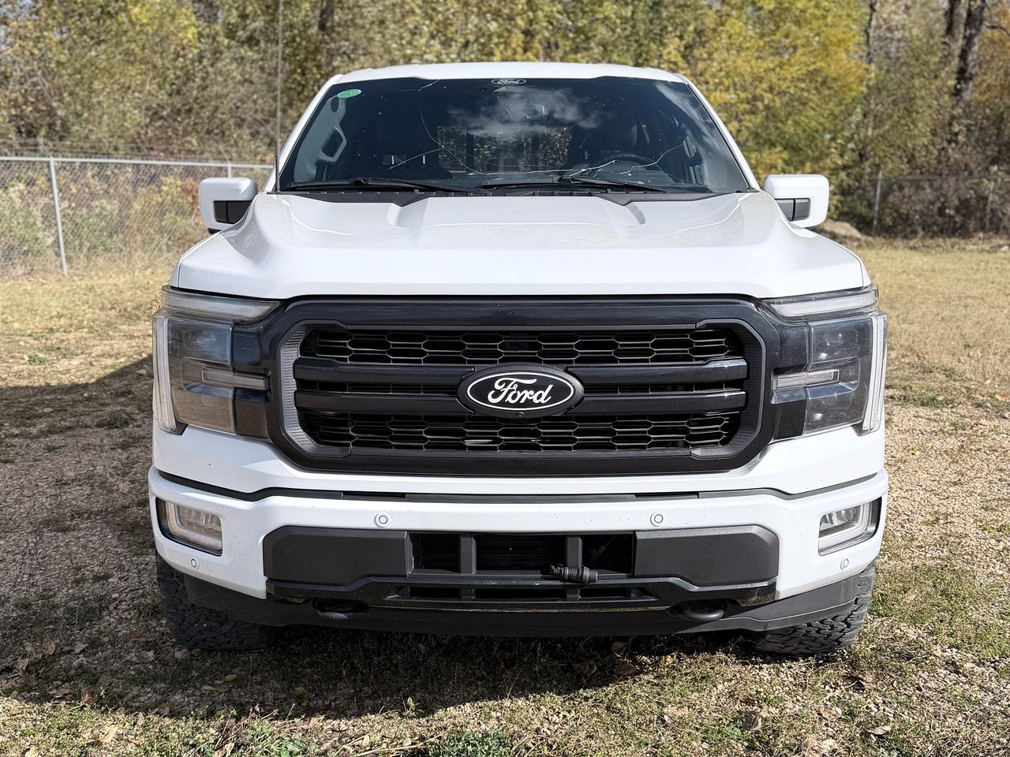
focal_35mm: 24
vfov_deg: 56.8
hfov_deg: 71.6
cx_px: 505
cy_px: 378
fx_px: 700
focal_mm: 6.76
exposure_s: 1/4405
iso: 100
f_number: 1.78
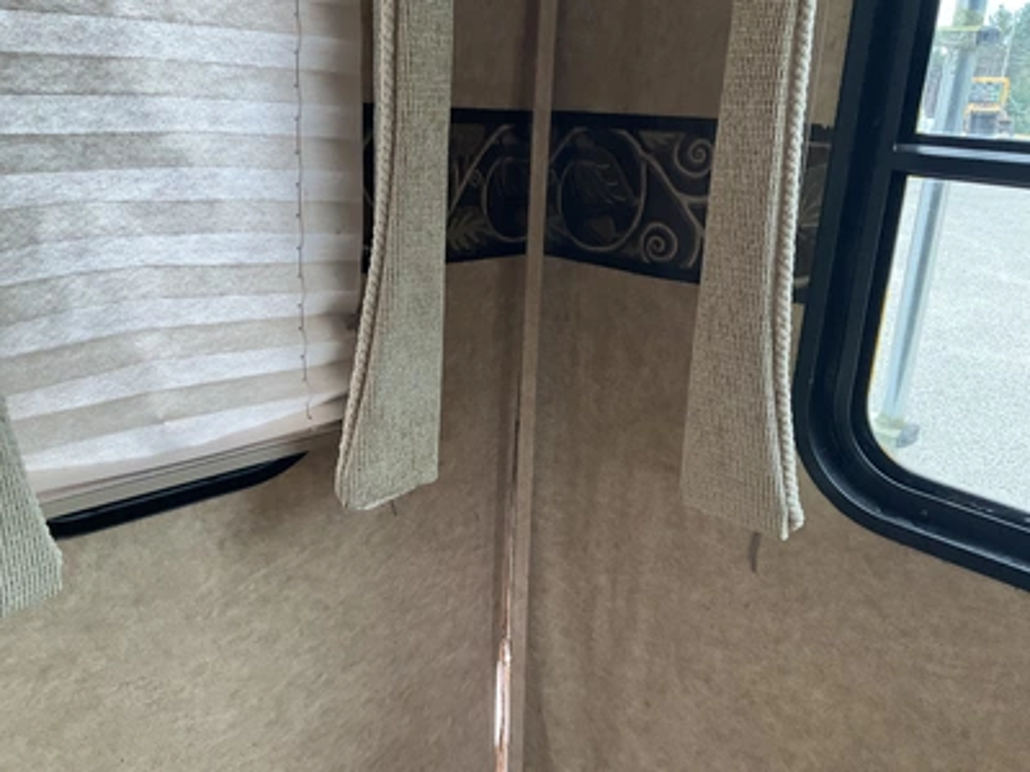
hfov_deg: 61.7
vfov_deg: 48.2
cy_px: 386
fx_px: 863
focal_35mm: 29
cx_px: 515
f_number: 1.8
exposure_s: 1/60
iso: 125
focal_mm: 3
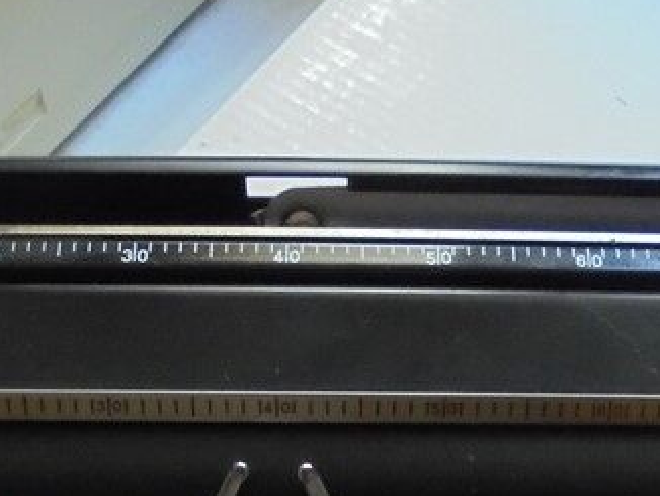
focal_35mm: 80
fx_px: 1526
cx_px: 417
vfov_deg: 17.4
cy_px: 623
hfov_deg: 24.3
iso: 400
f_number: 3.7
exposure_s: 1/30
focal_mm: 5.3
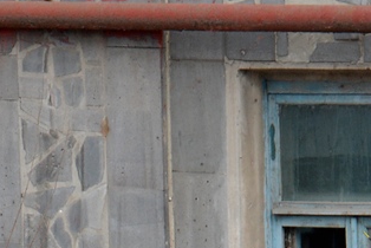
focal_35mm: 601
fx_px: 6198
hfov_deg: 3.4
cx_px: 342
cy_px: 417
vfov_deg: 2.3
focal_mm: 105
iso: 400
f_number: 5.6
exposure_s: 1/125
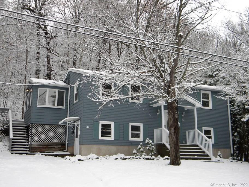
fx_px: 295
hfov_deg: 45.8
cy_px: 94
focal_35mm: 41
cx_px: 124
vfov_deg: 35.1
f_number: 3.8
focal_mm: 7.3
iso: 306
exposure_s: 1/500
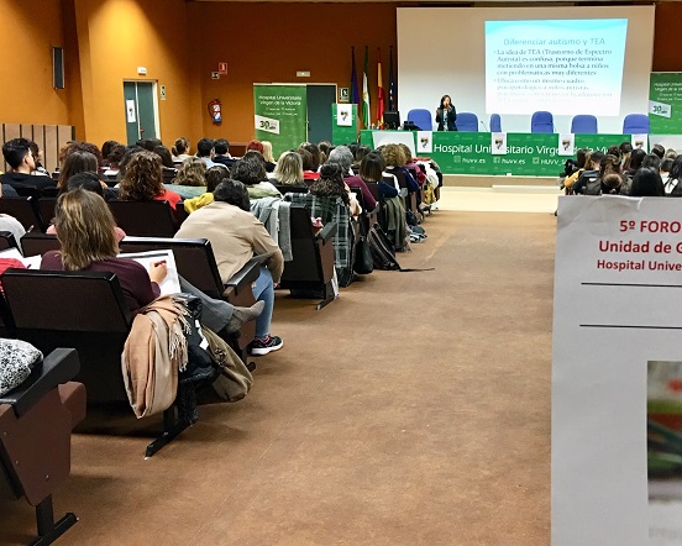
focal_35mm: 41
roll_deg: -0.5
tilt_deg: -10.5
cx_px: 450
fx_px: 828
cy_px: 268
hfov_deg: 44.2
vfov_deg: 36.5
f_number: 2.2
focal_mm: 4.15
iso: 100
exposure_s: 1/17
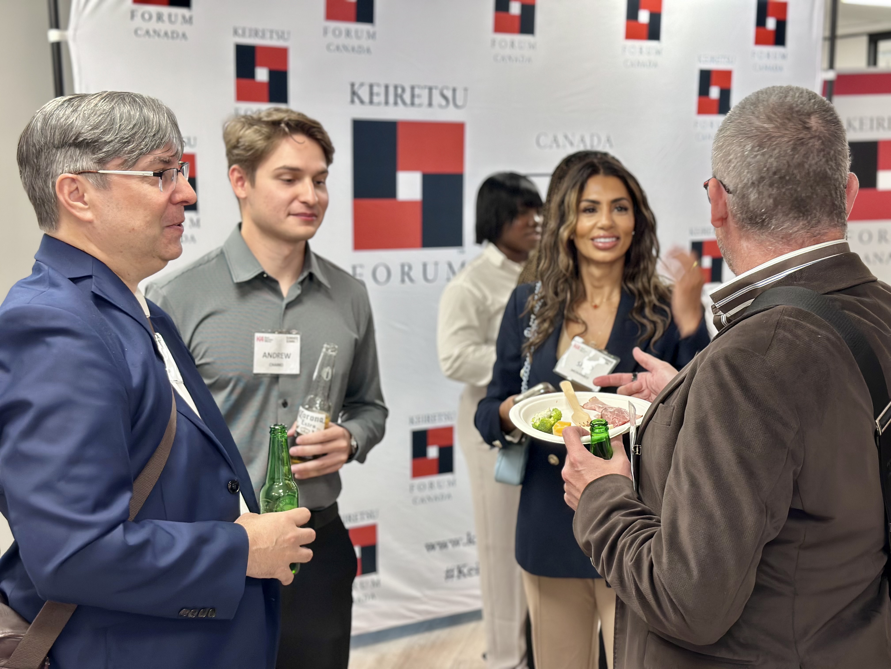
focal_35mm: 48
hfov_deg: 39.7
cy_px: 334
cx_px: 446
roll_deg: -0.7
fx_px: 1235
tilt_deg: -7.2
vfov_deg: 30.3
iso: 160
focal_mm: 6.86
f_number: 1.78
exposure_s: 1/60
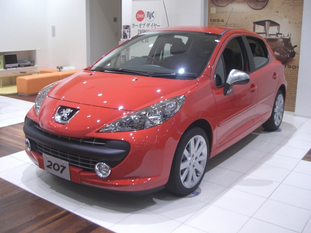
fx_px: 359
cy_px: 111
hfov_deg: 46.8
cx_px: 160
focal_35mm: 40
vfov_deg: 36.0
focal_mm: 6.2
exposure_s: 1/60
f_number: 2.7
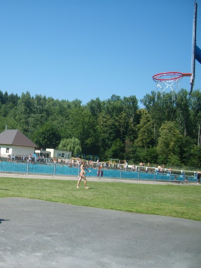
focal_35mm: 47
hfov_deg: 29.9
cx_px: 30
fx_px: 364
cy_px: 134
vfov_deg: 40.4
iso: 50
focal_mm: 5.8
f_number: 7.1
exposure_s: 1/180
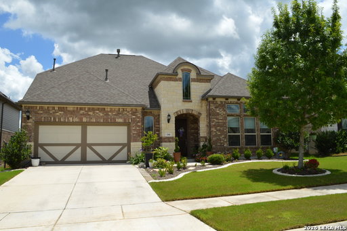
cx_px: 174
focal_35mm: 30
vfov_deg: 43.6
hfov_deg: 61.9
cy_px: 116
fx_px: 289
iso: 100
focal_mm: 20
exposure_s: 1/200
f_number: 11
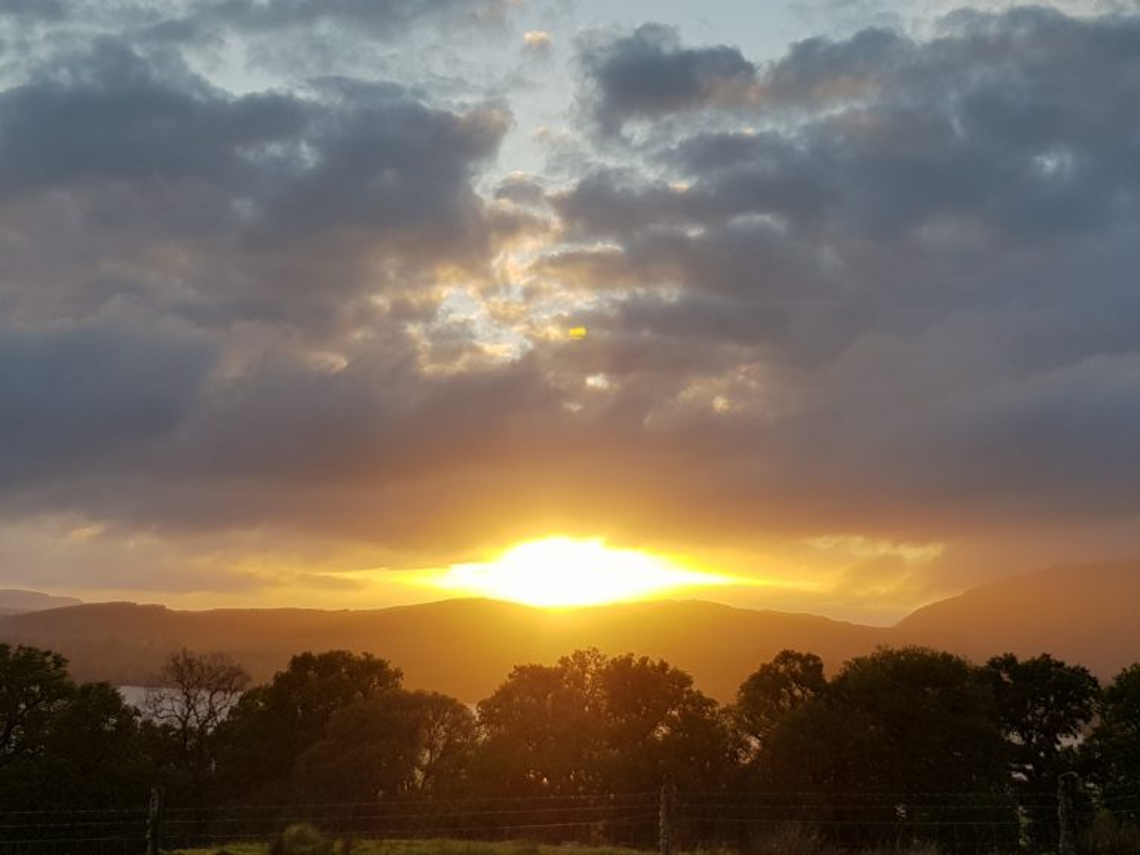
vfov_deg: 53.1
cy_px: 428
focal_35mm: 26
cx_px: 570
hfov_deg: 67.3
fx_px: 856
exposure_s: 1/1168
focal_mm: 4.2
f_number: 1.7
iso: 40
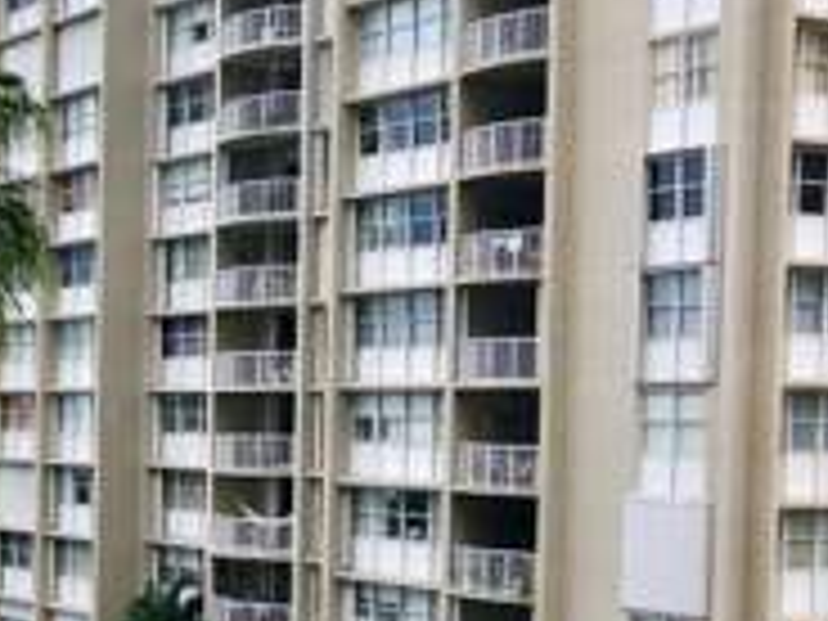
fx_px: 1746
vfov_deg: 20.0
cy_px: 486
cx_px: -144
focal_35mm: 73
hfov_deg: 24.4
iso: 20
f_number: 1.8
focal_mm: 4
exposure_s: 1/496
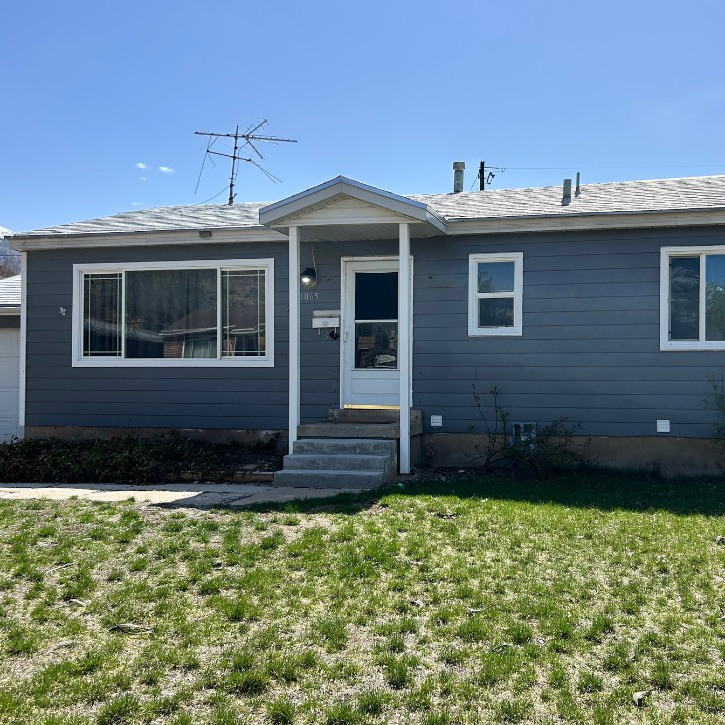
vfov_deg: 47.2
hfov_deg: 47.0
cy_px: 373
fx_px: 829
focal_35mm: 35
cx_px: 420
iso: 50
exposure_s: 1/4274
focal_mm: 5.7
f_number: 1.5
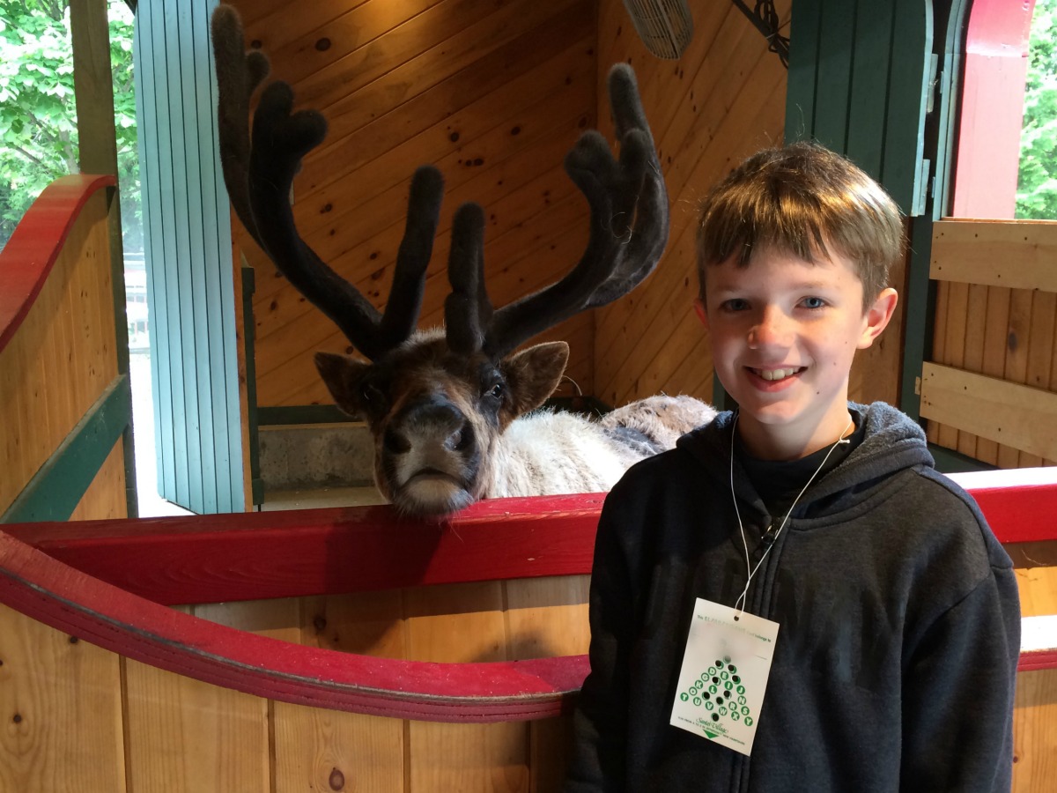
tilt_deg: -11.4
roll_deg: +1.5
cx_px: 528
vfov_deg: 48.2
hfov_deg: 61.7
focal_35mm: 29
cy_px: 396
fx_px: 886
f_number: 2.2
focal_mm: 4.15
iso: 80
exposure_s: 1/30
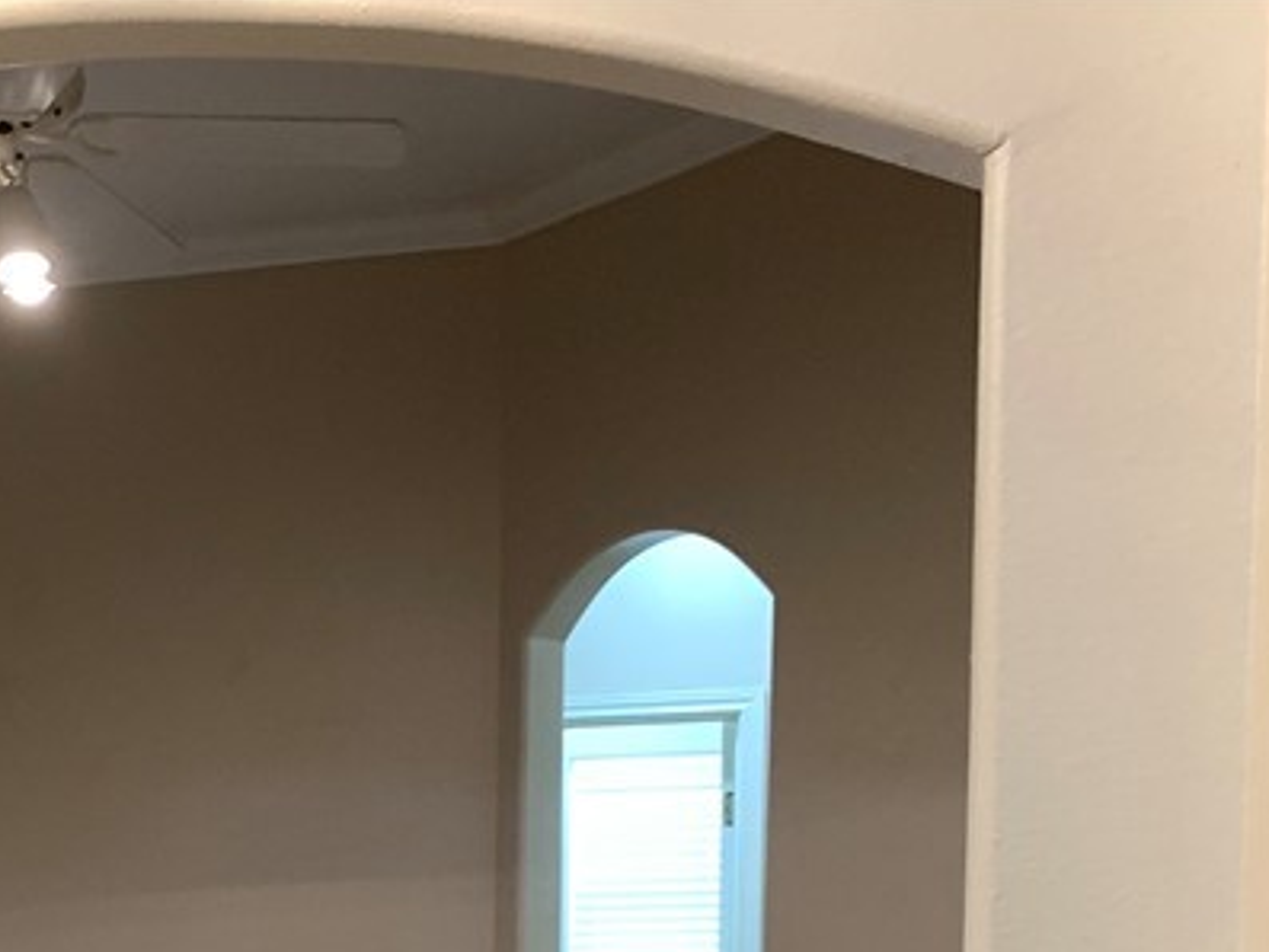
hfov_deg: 27.8
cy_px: 1217
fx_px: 2457
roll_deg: +0.1
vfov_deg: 20.2
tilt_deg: -3.2
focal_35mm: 67
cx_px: 115
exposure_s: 1/60
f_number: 1.8
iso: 160
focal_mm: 4.25
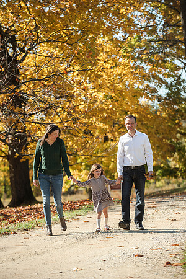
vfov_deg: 15.2
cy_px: 140
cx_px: 93
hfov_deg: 10.2
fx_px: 1046
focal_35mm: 135
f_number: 4
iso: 500
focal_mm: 135
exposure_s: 1/3200
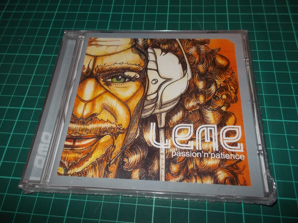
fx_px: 250
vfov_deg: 48.2
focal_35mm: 29
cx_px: 149
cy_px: 112
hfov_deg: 61.7
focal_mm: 4.1
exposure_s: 1/30
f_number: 3.3
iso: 200
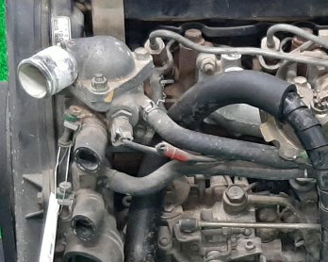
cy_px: 192
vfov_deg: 14.6
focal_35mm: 105
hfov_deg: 18.1
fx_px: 1019
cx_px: 280
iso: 189
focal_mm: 3.93
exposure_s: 1/50
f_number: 1.7
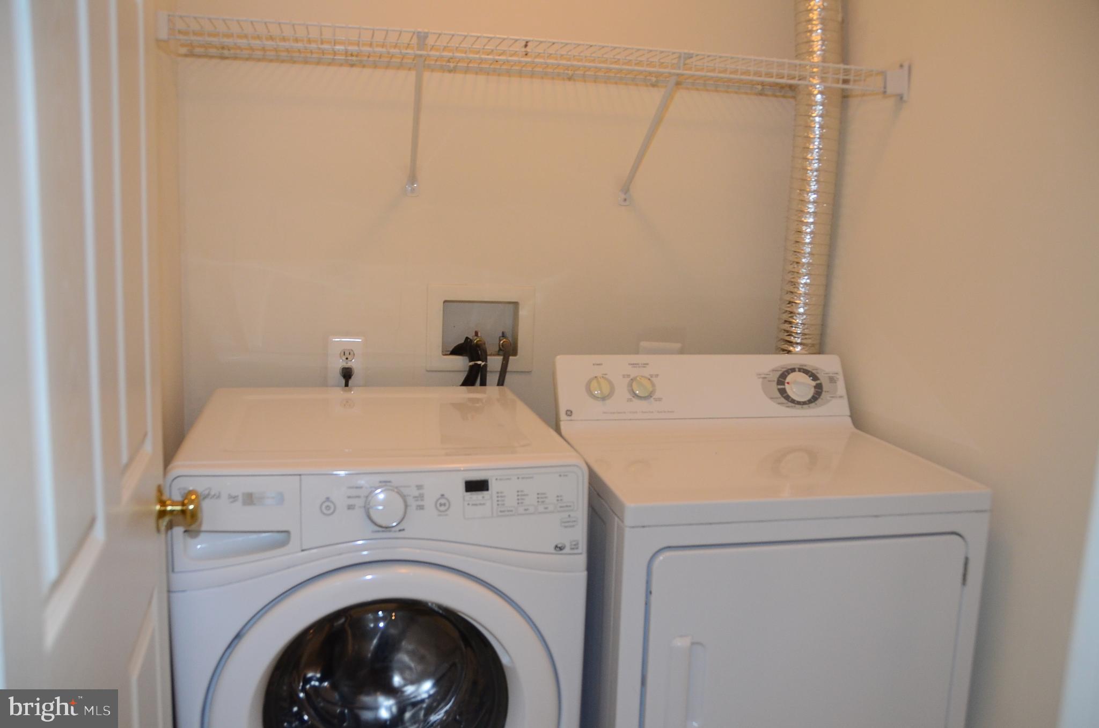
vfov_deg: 43.4
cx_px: 550
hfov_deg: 62.0
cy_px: 364
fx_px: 914
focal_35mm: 30
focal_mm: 20
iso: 800
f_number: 3.5
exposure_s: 1/60
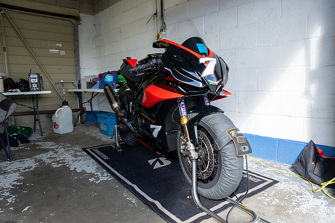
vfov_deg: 53.2
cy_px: 112
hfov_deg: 73.7
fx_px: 223
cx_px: 168
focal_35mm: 24
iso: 640
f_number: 6.3
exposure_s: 1/250
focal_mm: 24
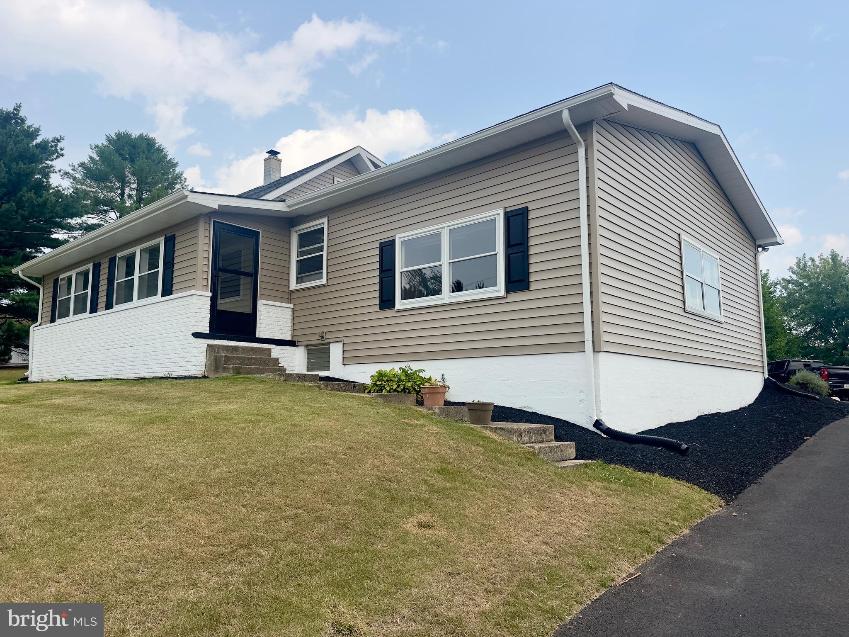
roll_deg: -0.2
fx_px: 589
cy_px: 318
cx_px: 424
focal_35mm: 24
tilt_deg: +7.4
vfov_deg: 56.8
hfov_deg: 71.6
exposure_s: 1/2882
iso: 80
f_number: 1.78
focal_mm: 6.86
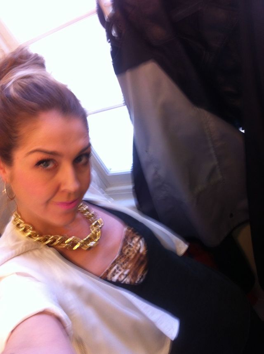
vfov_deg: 52.7
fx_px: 357
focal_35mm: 35
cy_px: 177
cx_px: 132
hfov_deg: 40.6
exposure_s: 1/15
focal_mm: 3.85
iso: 100
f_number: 2.8
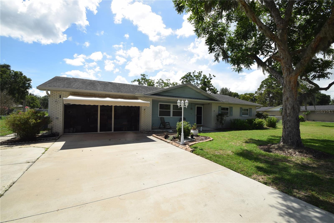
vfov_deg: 77.3
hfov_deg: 100.4
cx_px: 167
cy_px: 112
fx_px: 139
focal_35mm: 15
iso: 100
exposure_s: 1/200
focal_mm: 10
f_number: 11
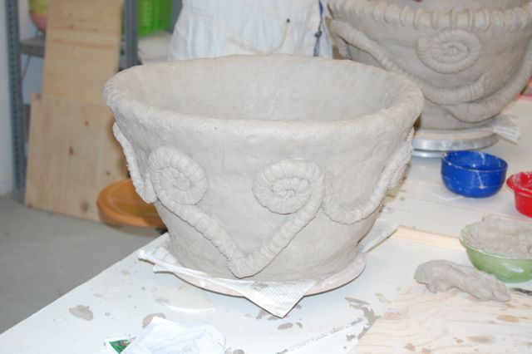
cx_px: 266
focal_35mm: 75
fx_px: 1108
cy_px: 177
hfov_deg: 27.0
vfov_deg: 18.2
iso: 400
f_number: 5.6
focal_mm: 50
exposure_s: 1/60
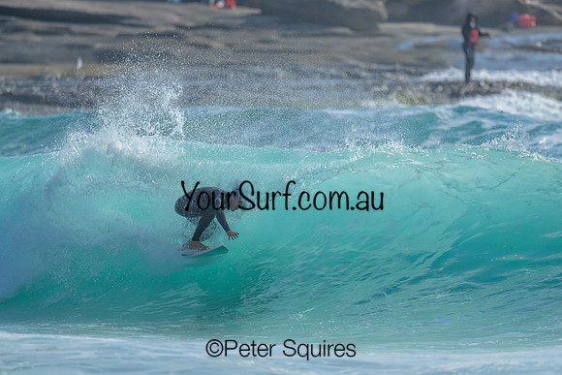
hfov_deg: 2.6
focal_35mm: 800
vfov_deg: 1.7
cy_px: 188
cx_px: 281
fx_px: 12491
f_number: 6.3
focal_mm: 800
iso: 180
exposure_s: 1/2000
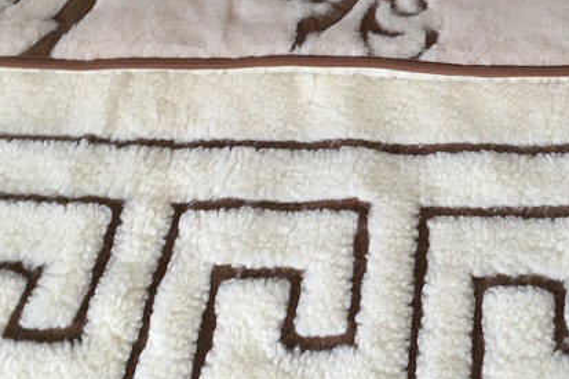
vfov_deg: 18.6
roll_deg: +0.4
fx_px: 1153
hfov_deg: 27.5
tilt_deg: -43.5
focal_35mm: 73
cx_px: 391
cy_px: 106
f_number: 2.2
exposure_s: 1/33
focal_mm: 4.15
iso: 125
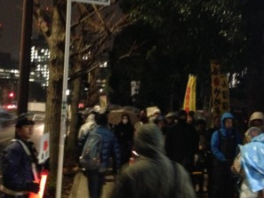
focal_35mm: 50
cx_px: 170
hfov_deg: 37.9
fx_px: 381
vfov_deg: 29.1
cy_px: 83
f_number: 2.4
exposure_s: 1/15
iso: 800
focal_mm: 4.13
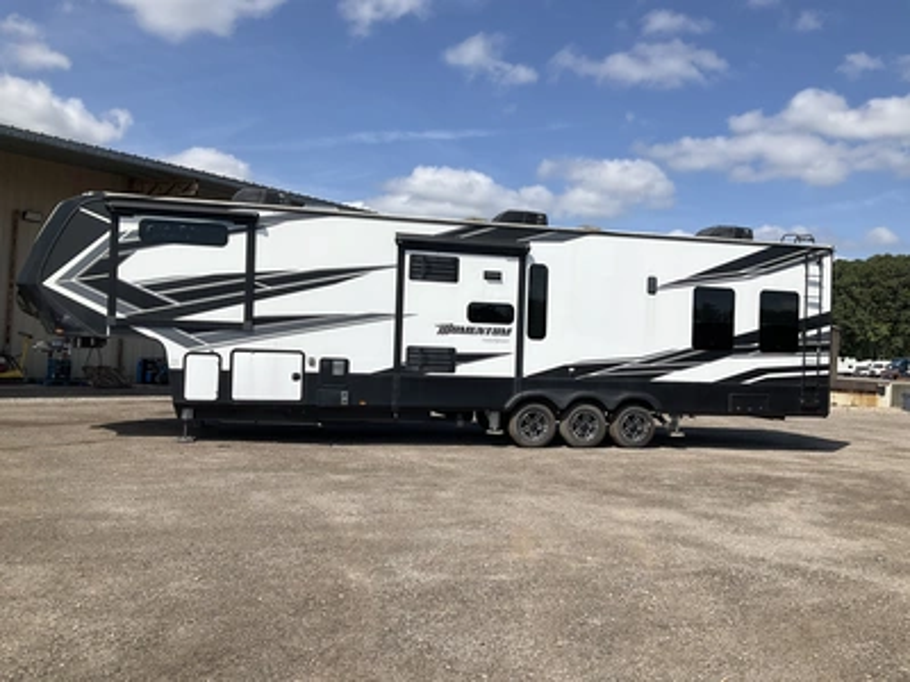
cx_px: 455
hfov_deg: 61.7
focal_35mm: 29
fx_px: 762
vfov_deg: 48.2
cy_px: 341
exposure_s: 1/3125
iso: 25
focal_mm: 3
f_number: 1.8
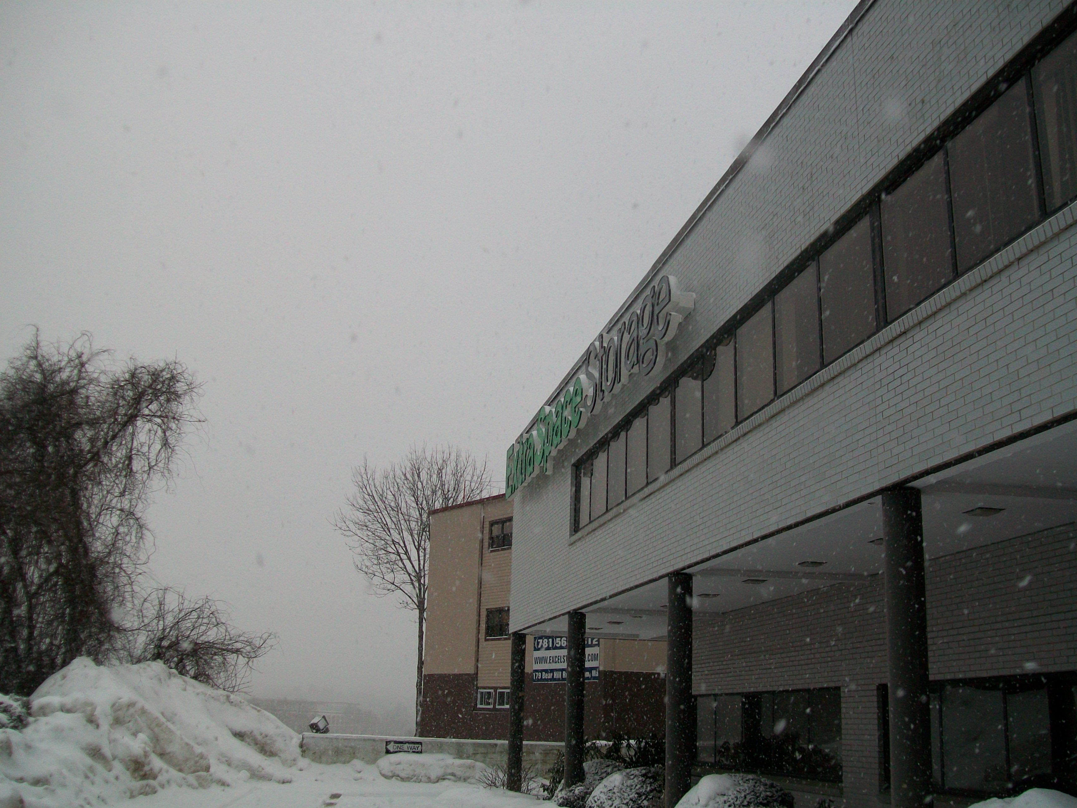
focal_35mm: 36
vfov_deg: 39.7
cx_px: 538
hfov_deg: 51.4
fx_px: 1120
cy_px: 404
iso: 64
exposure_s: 1/250
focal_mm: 6
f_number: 2.7
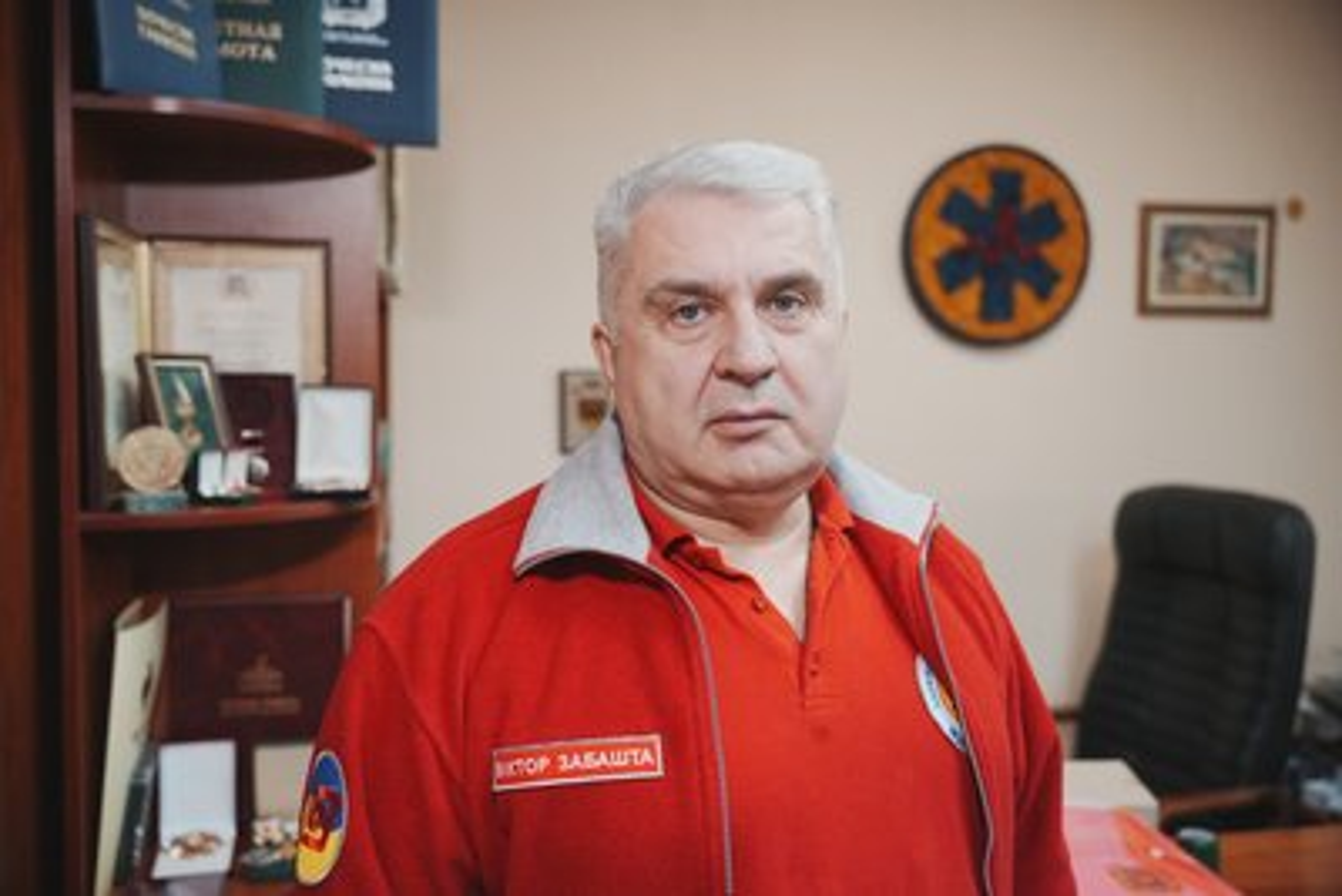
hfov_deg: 60.3
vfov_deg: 42.4
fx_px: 1156
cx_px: 671
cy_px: 448
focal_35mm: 31
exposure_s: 1/500
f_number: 2.8
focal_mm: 31
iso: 1600
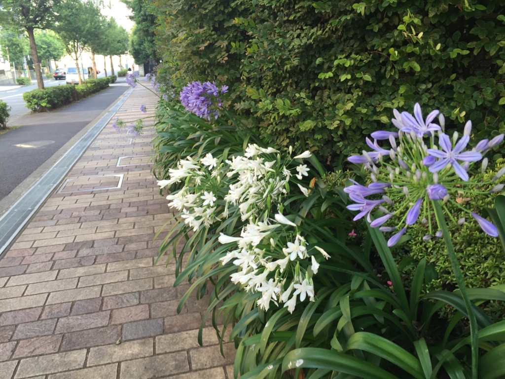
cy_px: 190
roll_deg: +1.6
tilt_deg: -14.8
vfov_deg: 48.2
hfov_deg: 61.7
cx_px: 252
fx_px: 423
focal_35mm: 29
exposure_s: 1/120
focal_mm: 4.15
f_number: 2.2
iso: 40
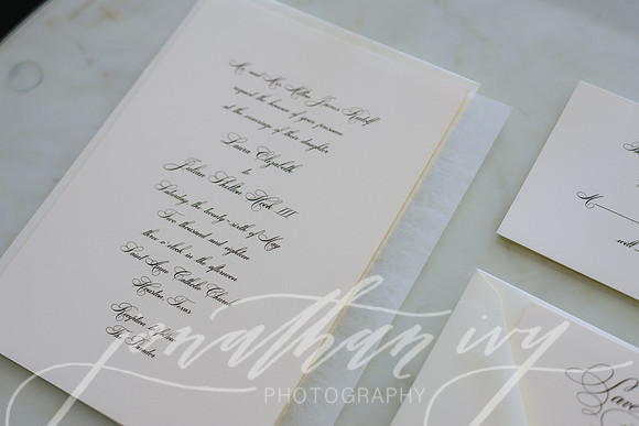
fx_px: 888
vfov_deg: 27.0
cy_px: 213
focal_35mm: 50
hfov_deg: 39.6
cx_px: 320
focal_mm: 50
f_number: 4
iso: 640
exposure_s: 1/160
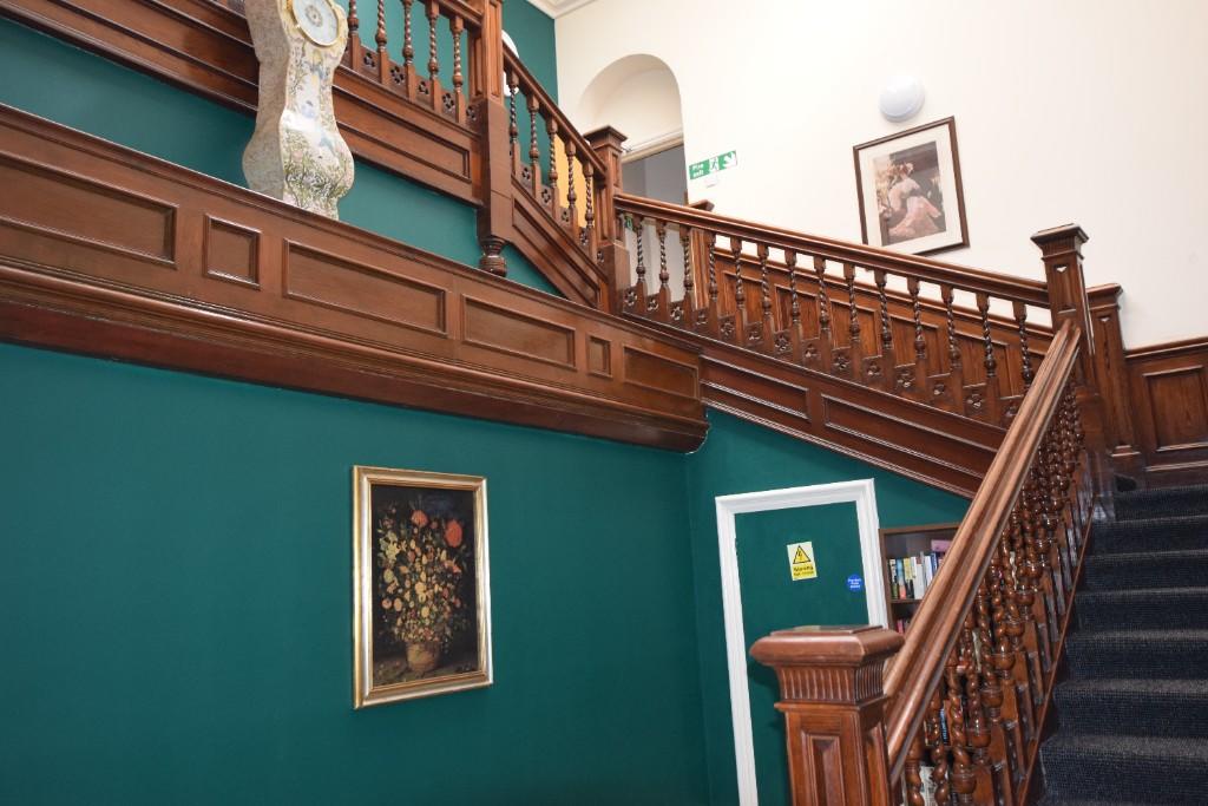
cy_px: 403
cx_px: 604
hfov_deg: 61.9
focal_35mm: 30
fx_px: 1007
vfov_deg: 43.6
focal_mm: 20
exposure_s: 1/60
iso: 1400
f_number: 3.5
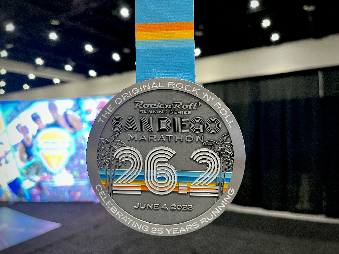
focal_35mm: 26
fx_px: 255
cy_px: 127
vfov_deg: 53.1
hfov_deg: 67.3
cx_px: 170
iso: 400
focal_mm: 5.1
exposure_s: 1/40
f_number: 1.6
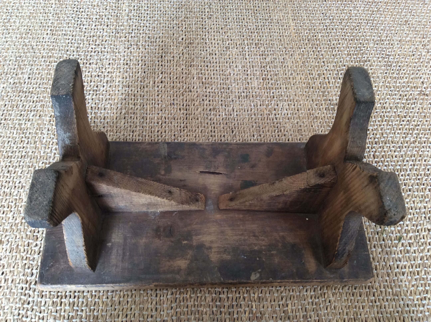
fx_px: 398
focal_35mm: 32
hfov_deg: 56.9
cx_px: 216
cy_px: 161
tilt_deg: -62.4
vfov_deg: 44.1
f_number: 2.4
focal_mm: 3.3
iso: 64
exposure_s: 1/25
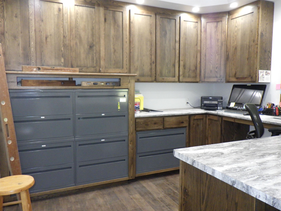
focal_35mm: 28
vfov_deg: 49.7
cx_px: 140
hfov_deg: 63.4
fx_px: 227
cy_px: 106
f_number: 3.5
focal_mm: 5
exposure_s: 1/40
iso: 800
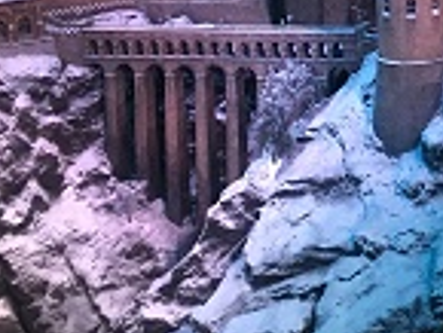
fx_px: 1281
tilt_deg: -4.4
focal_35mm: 100
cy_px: -139
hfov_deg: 18.7
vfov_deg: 14.0
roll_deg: +1.4
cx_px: 519
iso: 200
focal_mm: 4.15
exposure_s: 1/17
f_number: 2.2
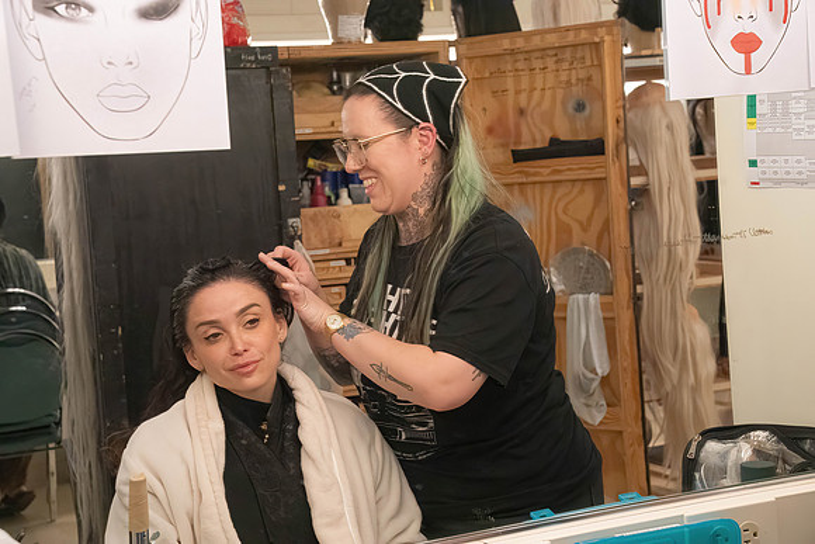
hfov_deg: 28.8
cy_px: 272
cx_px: 408
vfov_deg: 19.5
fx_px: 1585
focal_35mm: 70
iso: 16000
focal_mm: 70
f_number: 9
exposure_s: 1/500
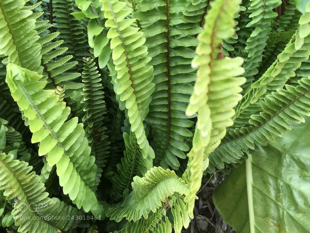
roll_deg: +15.3
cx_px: 155
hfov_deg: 61.7
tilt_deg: -35.8
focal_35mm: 29
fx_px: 260
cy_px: 116
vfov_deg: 48.2
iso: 32
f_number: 2.2
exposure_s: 1/120
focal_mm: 4.15
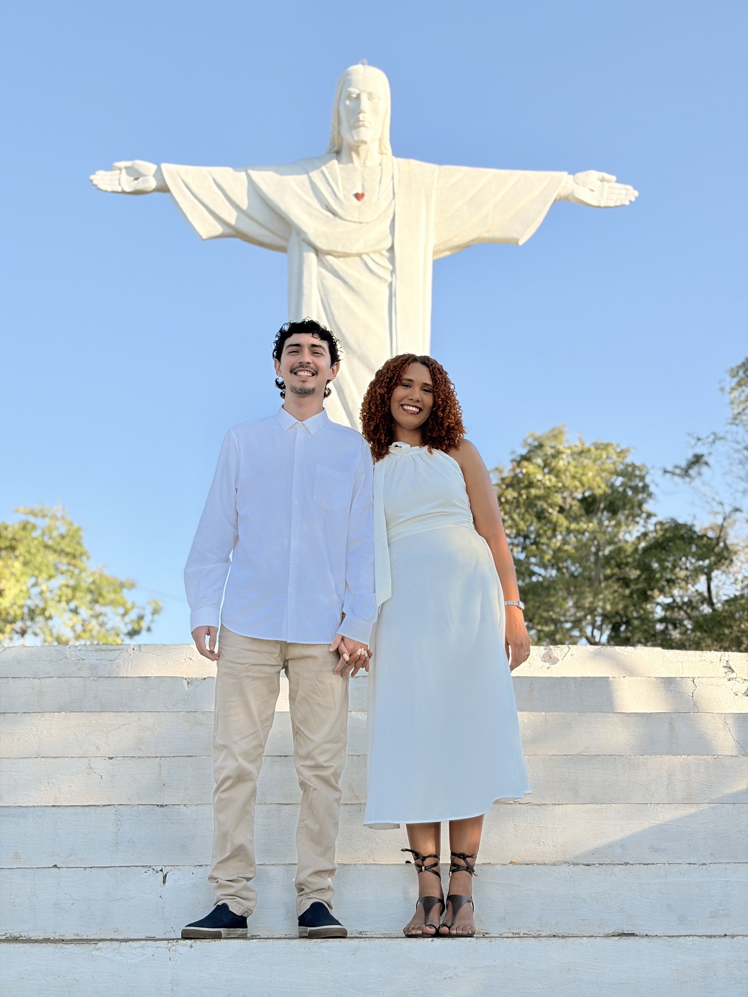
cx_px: 374
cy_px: 498
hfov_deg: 28.0
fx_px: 1498
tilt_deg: +16.0
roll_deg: +0.2
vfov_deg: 36.8
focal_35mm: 52
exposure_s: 1/2012
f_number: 1.6
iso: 32
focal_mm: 5.96
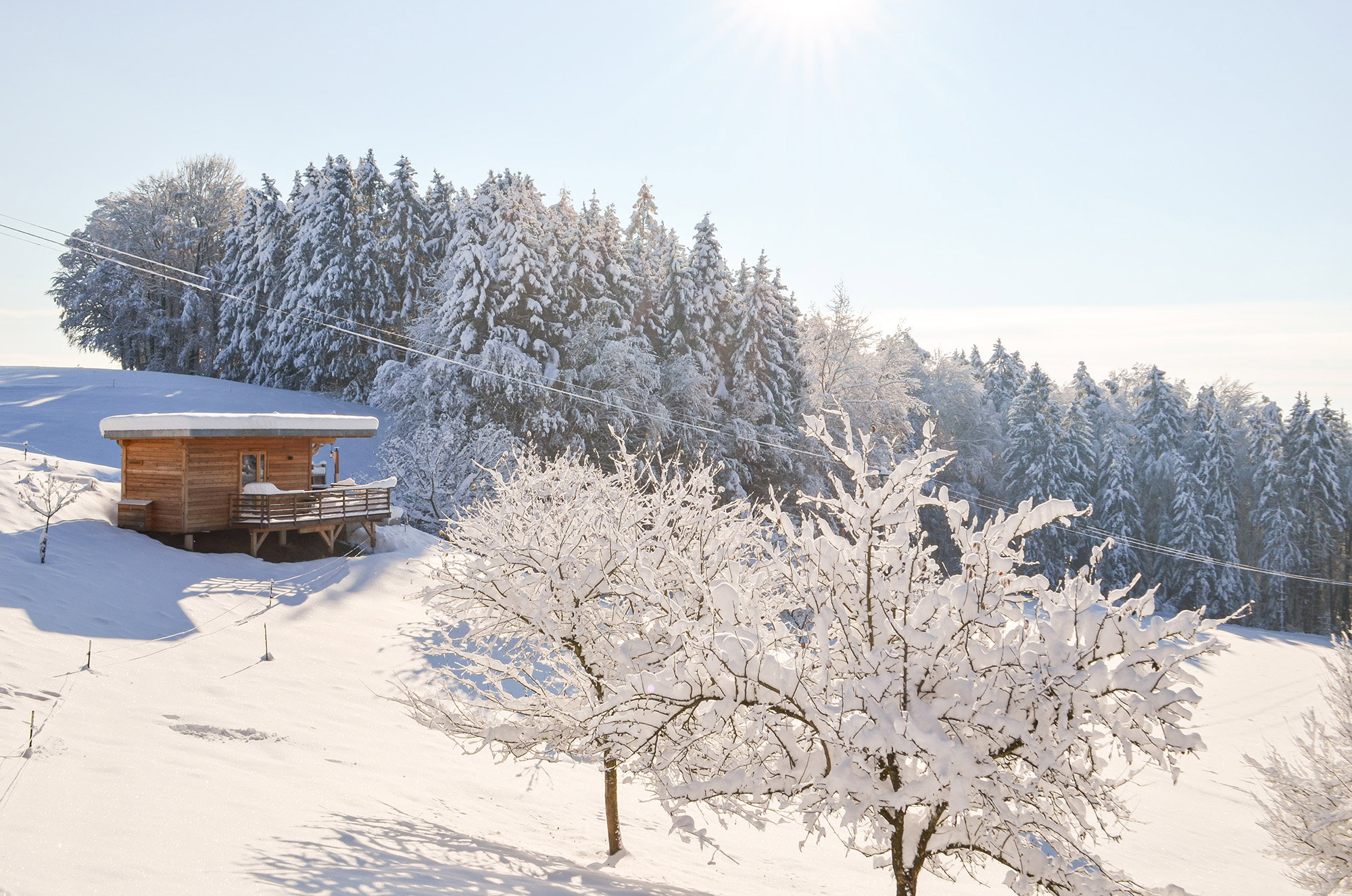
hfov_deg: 49.6
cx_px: 676
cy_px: 448
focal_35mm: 39
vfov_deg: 34.1
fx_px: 1462
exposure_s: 1/500
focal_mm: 26
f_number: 11
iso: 100
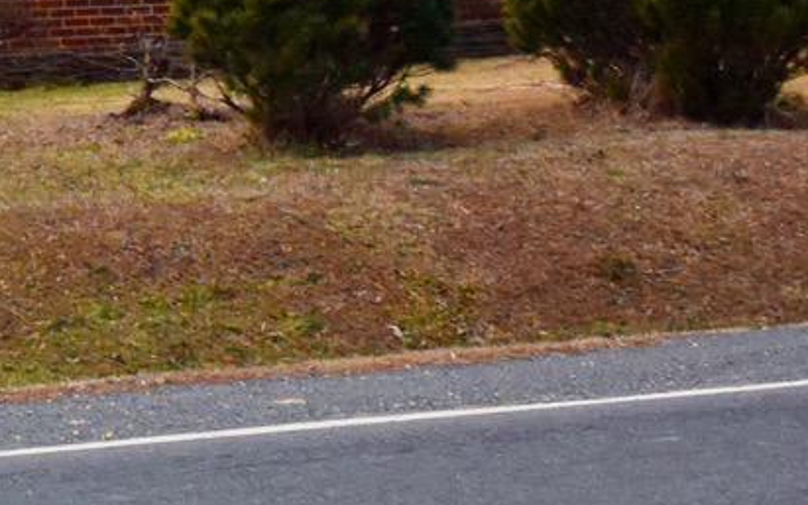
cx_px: -824
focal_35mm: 183
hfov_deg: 10.5
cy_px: -606
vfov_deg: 6.9
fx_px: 4030
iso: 160
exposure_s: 1/1000
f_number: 4
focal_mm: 13.4
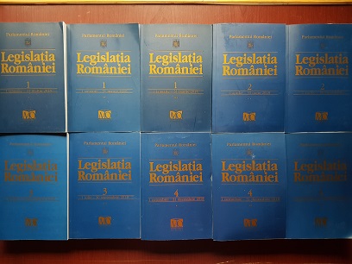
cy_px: 132
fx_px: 264
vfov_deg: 53.1
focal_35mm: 26
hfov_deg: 67.3
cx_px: 176
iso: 250
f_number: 1.7
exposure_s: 1/10
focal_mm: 4.3
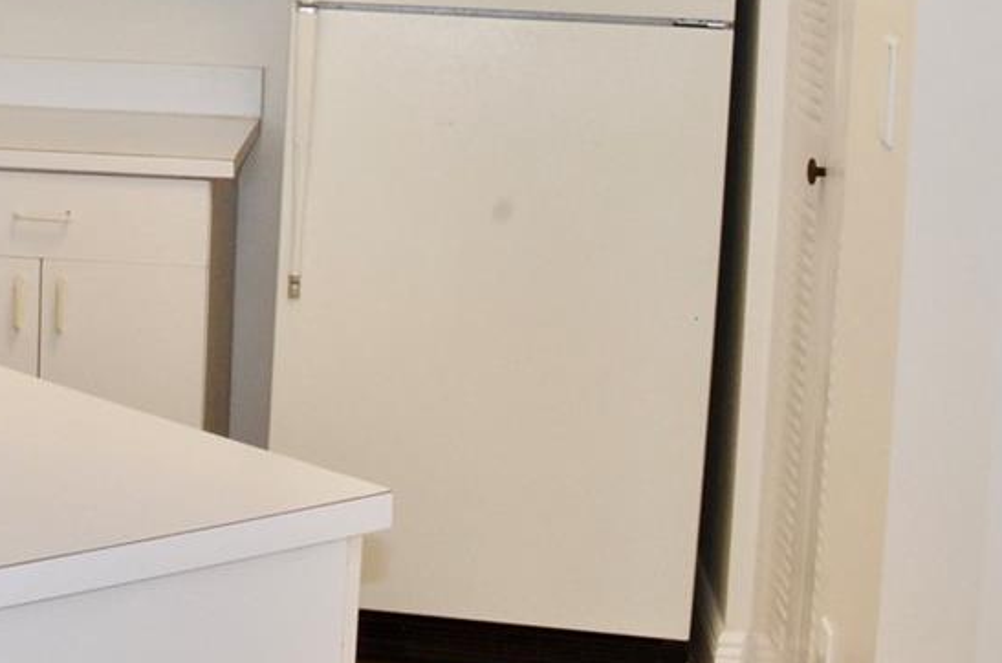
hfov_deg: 23.7
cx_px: -167
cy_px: -21
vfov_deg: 16.8
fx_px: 2194
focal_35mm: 79
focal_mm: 18
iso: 800
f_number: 18
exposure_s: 1/25
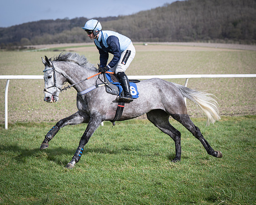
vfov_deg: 11.5
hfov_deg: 14.4
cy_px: 137
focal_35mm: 134
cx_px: 129
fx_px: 1014
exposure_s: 1/2000
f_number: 4
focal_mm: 89
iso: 200
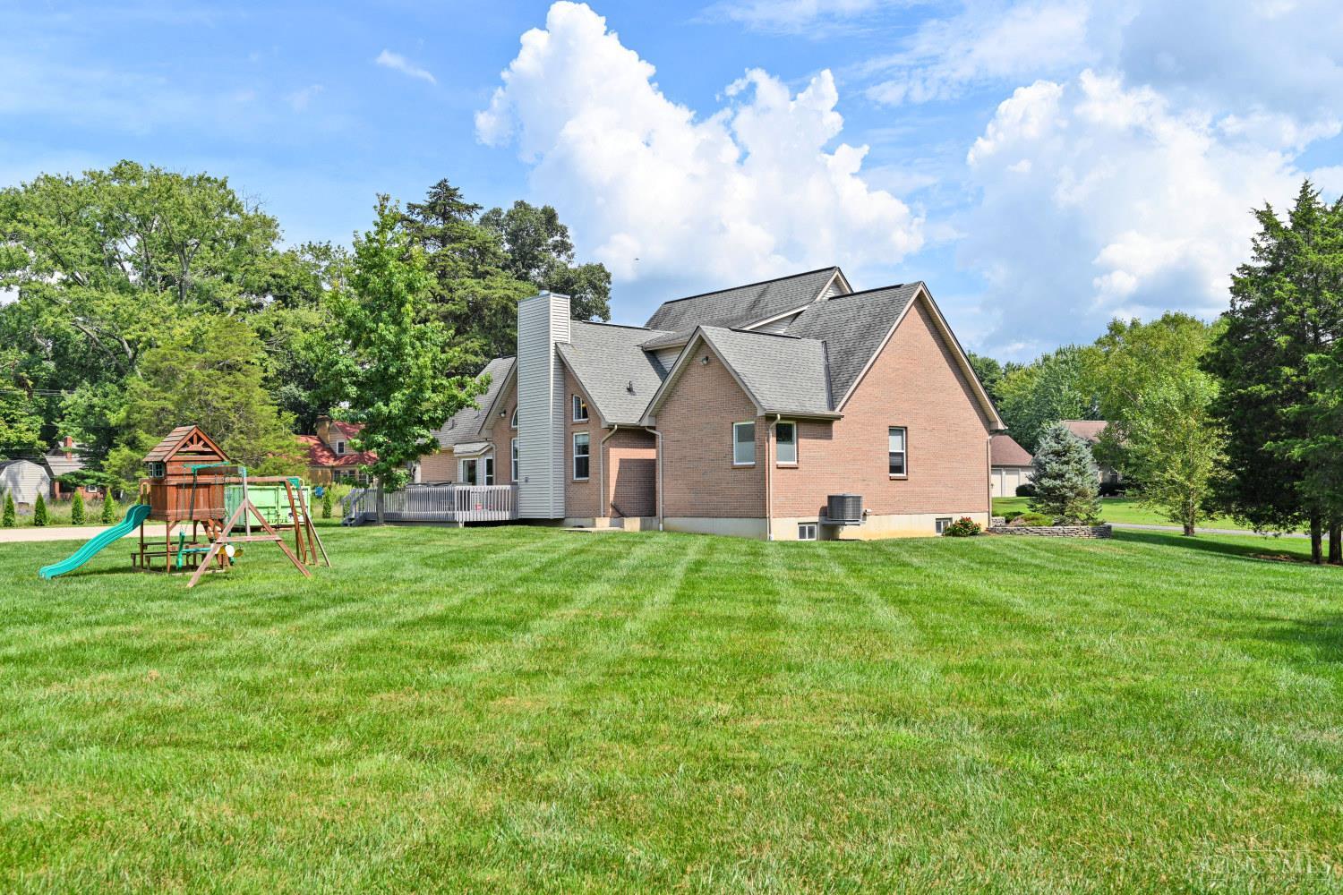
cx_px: 672
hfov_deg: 61.9
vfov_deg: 43.6
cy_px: 448
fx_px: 1119
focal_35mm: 30
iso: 100
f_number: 7.1
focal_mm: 30
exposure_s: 1/400
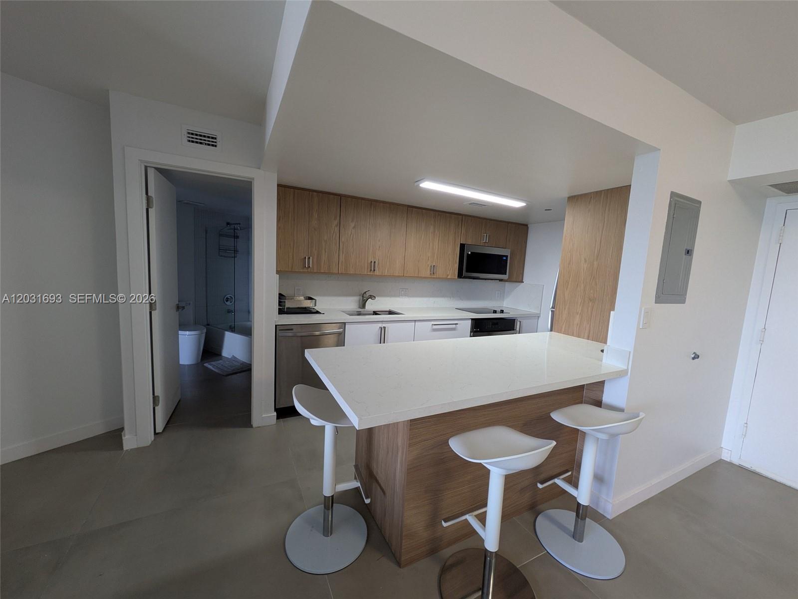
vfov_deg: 85.7
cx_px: 399
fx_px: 323
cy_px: 300
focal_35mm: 14
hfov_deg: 102.1
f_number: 2.2
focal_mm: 1.83
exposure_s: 1/24
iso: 65
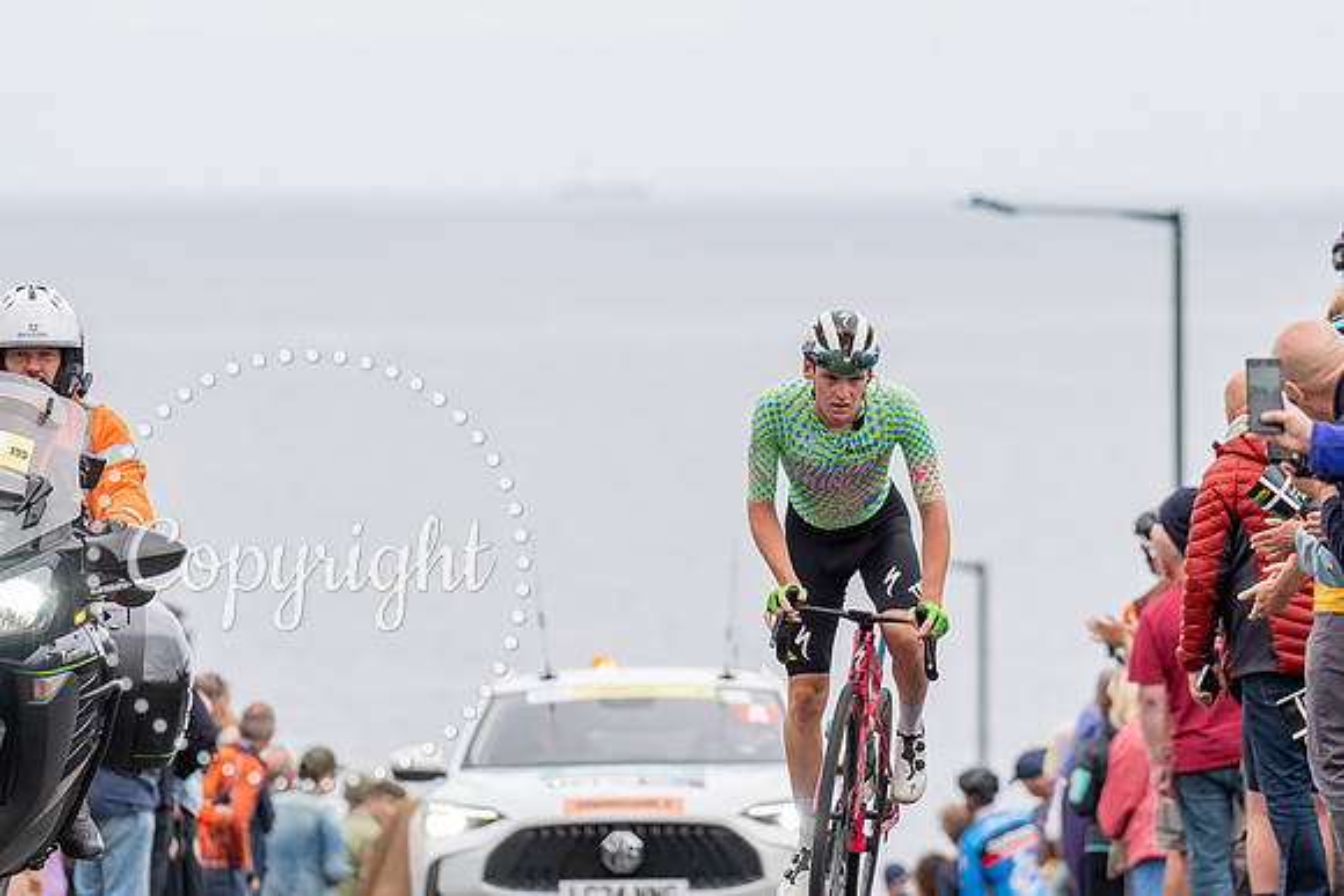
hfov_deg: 7.9
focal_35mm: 261
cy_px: 283
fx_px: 9760
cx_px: 920
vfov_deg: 5.3
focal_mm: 191
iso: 320
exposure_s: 1/1000
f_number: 3.5
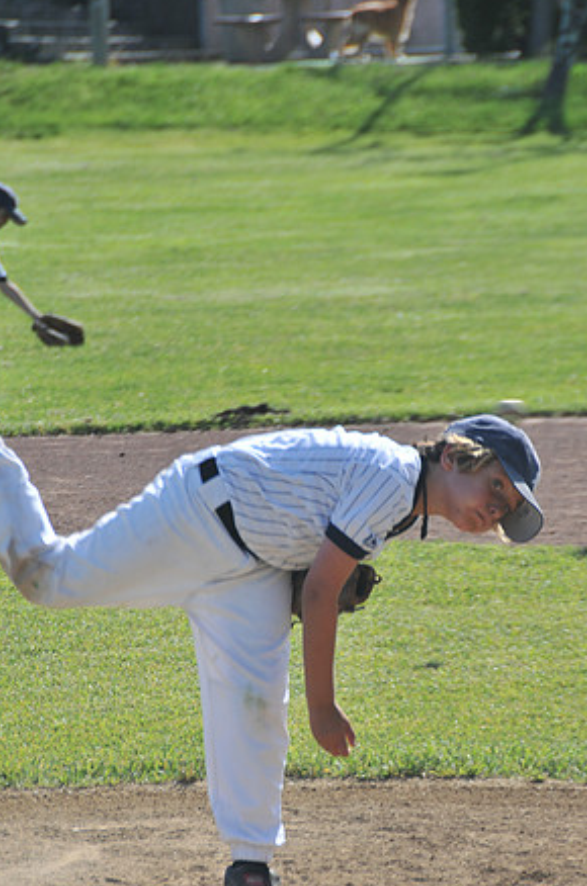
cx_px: 299
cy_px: 540
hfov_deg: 4.0
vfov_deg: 6.1
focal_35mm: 338
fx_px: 8306
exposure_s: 1/250
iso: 200
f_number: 5.6
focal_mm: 170
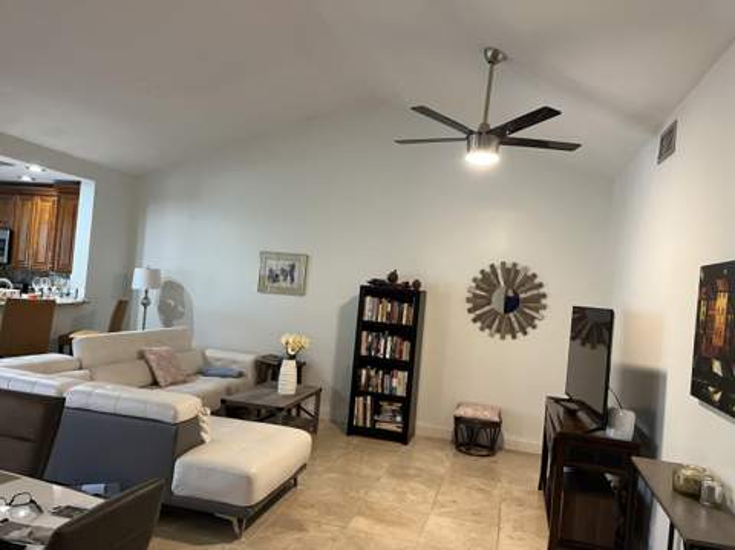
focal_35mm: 26
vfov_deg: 53.0
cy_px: 275
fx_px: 552
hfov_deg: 67.4
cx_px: 368
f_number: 1.6
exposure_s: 1/60
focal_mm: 5.1
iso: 250
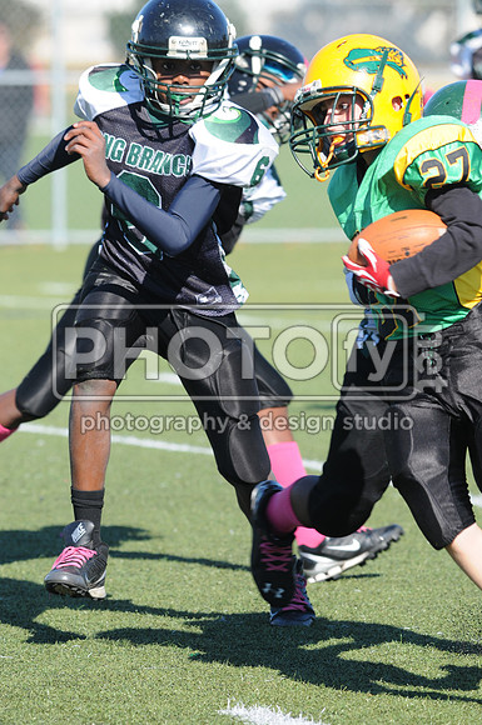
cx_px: 241
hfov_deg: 3.0
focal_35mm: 450
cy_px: 362
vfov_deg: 4.6
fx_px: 9064
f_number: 6.3
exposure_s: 1/500
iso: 200
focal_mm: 300
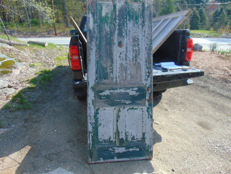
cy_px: 87
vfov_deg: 54.9
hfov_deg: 69.4
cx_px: 116
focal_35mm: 25
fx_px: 167
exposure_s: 1/500
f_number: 3
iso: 80
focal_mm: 4.5
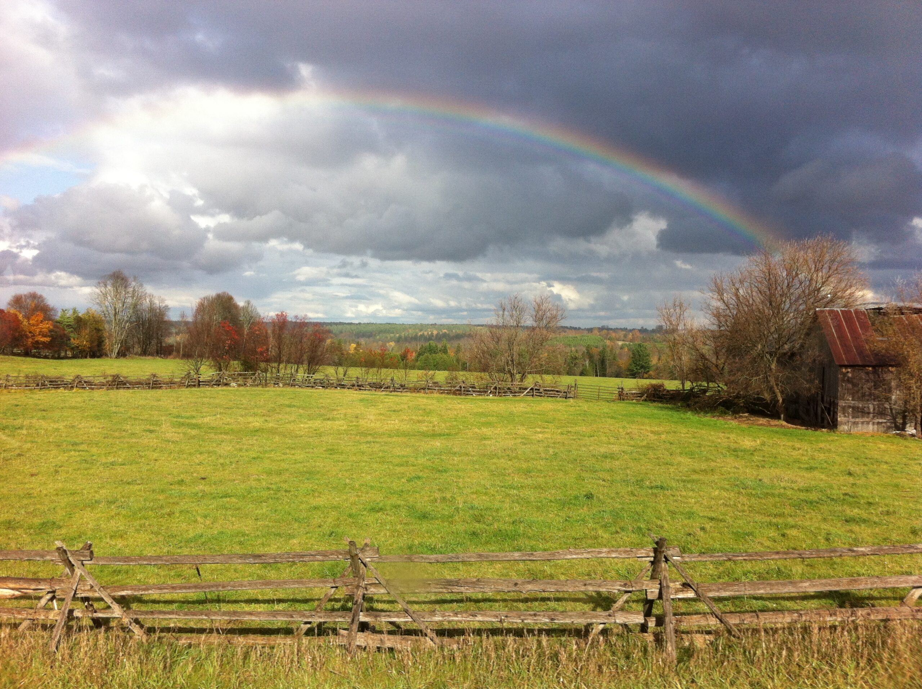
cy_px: 344
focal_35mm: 35
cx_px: 461
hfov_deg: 52.7
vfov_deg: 40.6
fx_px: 931
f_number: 2.8
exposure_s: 1/1207
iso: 80
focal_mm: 3.85
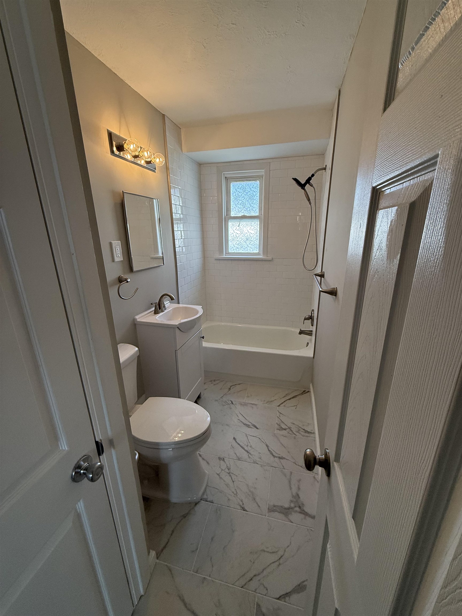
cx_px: 231
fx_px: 249
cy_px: 308
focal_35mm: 14
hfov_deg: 85.7
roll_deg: +0.4
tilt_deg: -16.1
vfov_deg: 102.1
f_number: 2.2
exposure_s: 1/120
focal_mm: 2.22
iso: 200
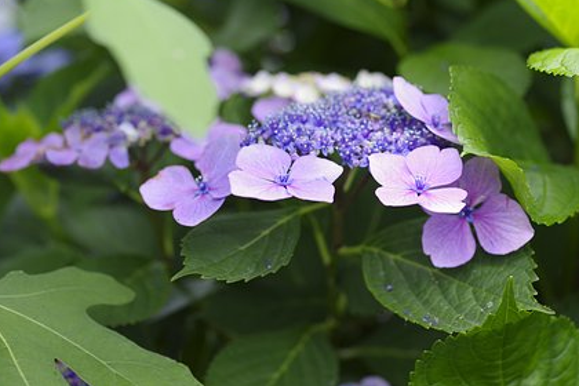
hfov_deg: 32.8
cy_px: 153
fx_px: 981
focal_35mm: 61
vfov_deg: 22.2
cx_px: 349
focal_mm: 50
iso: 400
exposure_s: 1/125
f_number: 3.2
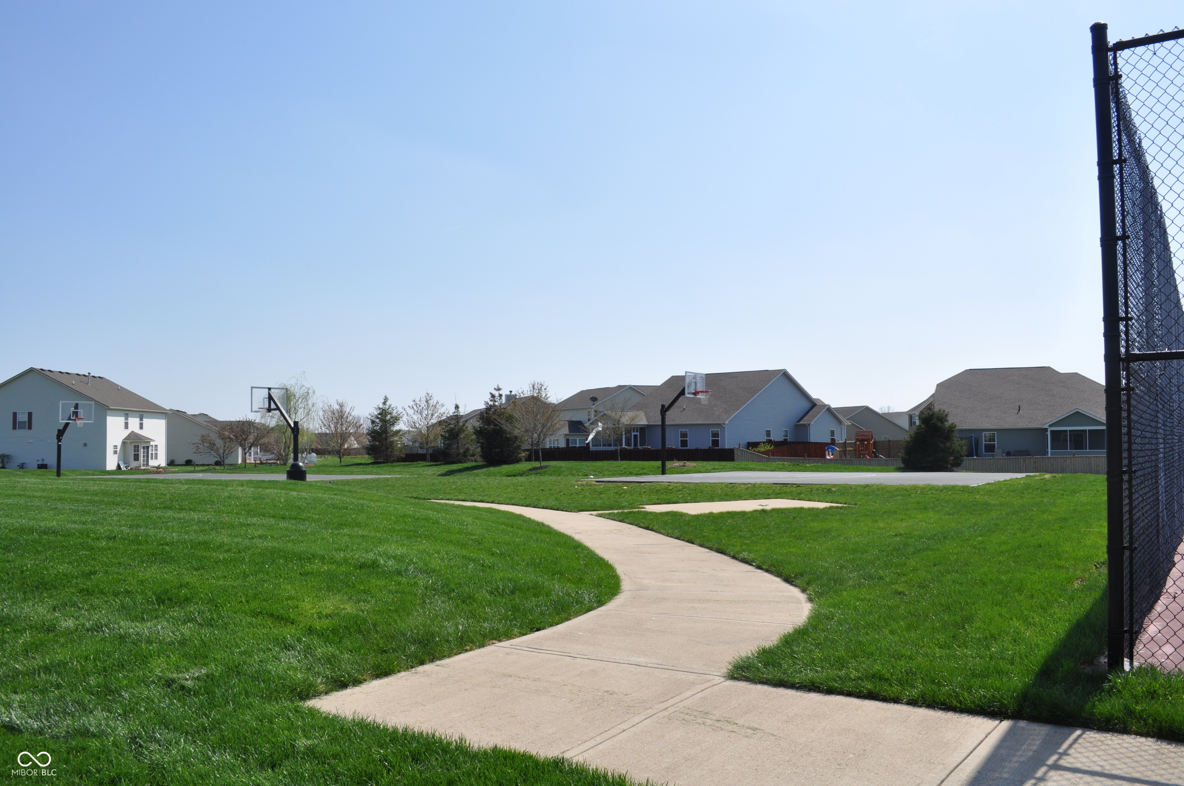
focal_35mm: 30
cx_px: 592
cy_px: 393
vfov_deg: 43.5
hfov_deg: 62.0
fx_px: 985
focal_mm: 20
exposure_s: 1/200
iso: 200
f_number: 14
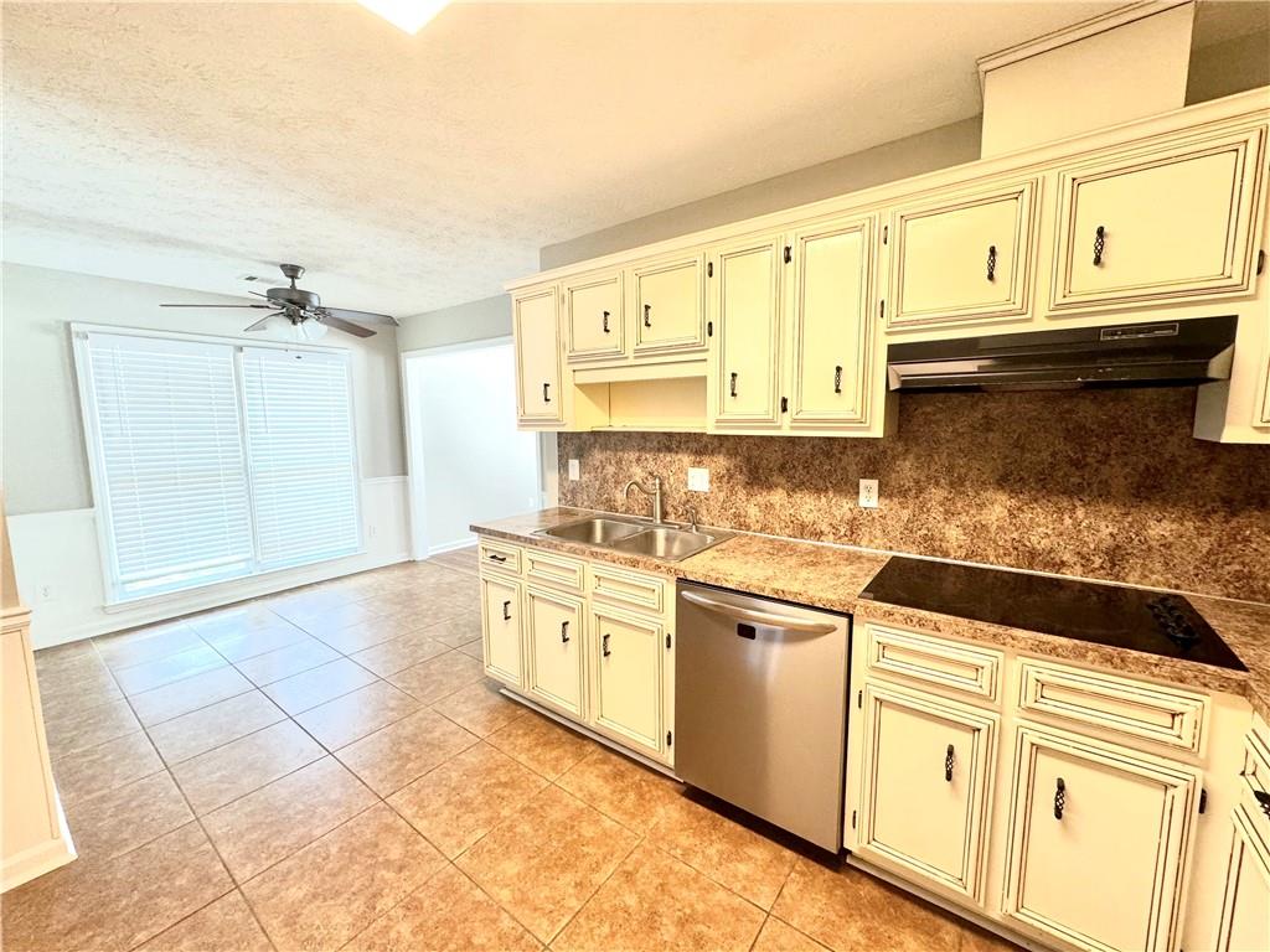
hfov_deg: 102.1
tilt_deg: -7.9
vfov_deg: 85.7
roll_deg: -0.1
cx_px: 635
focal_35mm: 14
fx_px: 514
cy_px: 476
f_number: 2.2
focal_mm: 2.22
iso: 200
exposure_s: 1/100
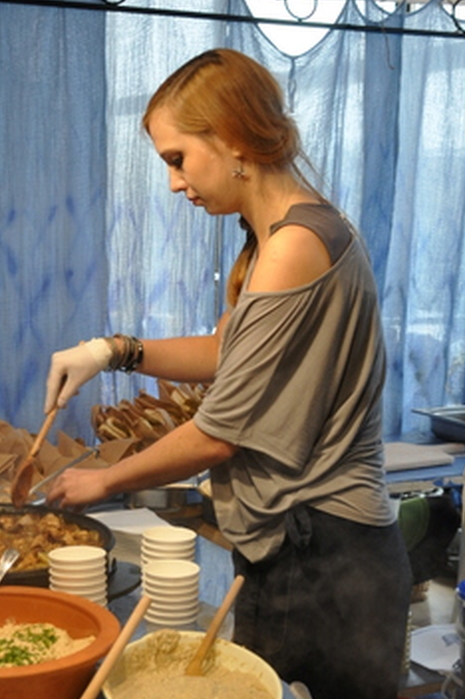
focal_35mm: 60
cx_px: 65
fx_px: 1165
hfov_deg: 22.1
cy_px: 330
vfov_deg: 33.4
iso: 400
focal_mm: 22
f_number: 4
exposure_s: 1/60
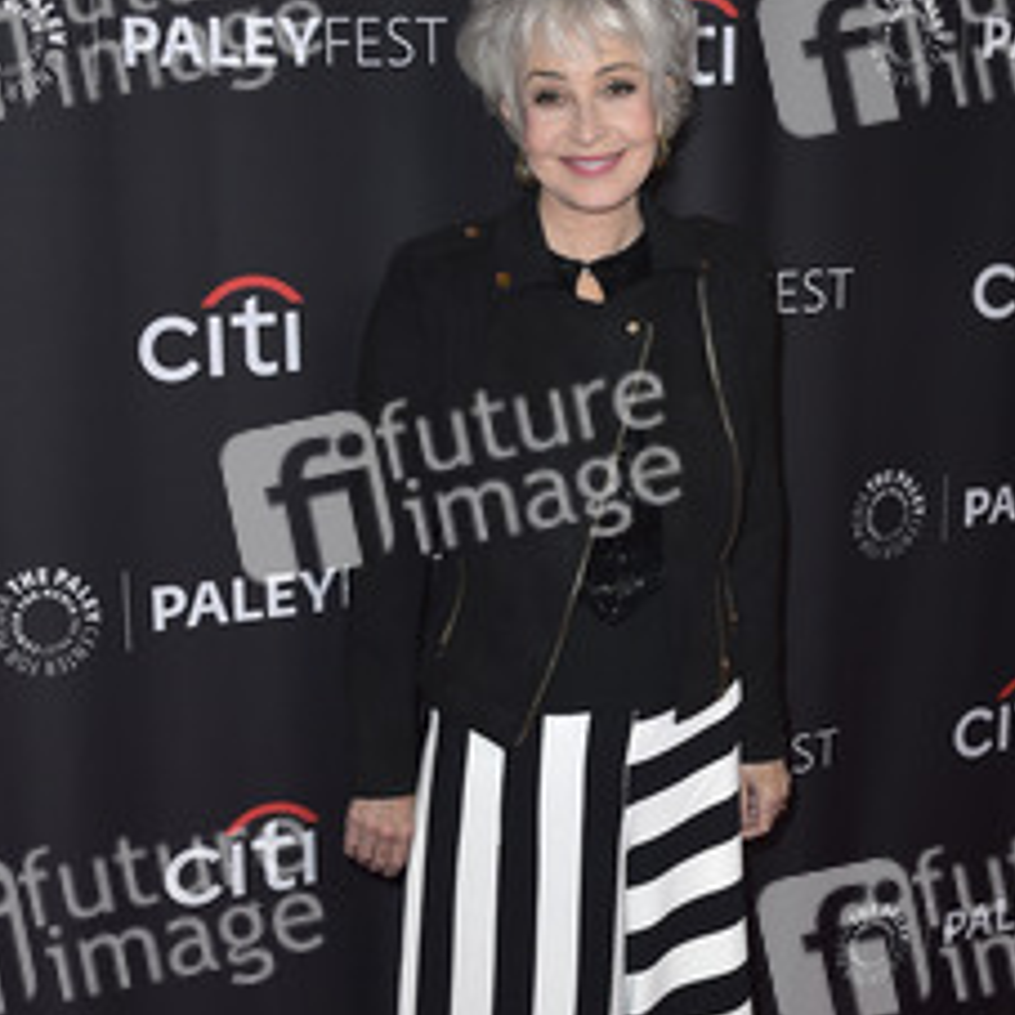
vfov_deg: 31.3
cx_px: 584
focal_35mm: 54
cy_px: 702
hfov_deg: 31.6
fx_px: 1791
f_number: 6.3
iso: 320
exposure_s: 1/200
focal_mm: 36
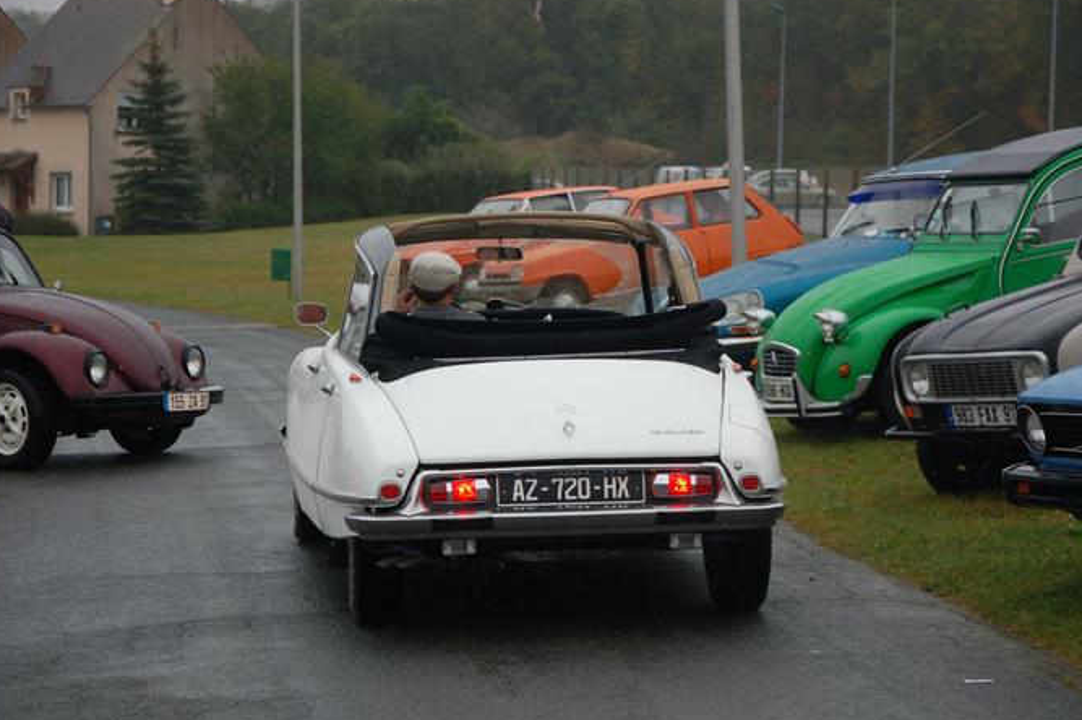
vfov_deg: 11.3
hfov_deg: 16.9
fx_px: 3651
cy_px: 365
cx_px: 538
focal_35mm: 122
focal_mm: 75
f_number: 5.6
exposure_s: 1/250
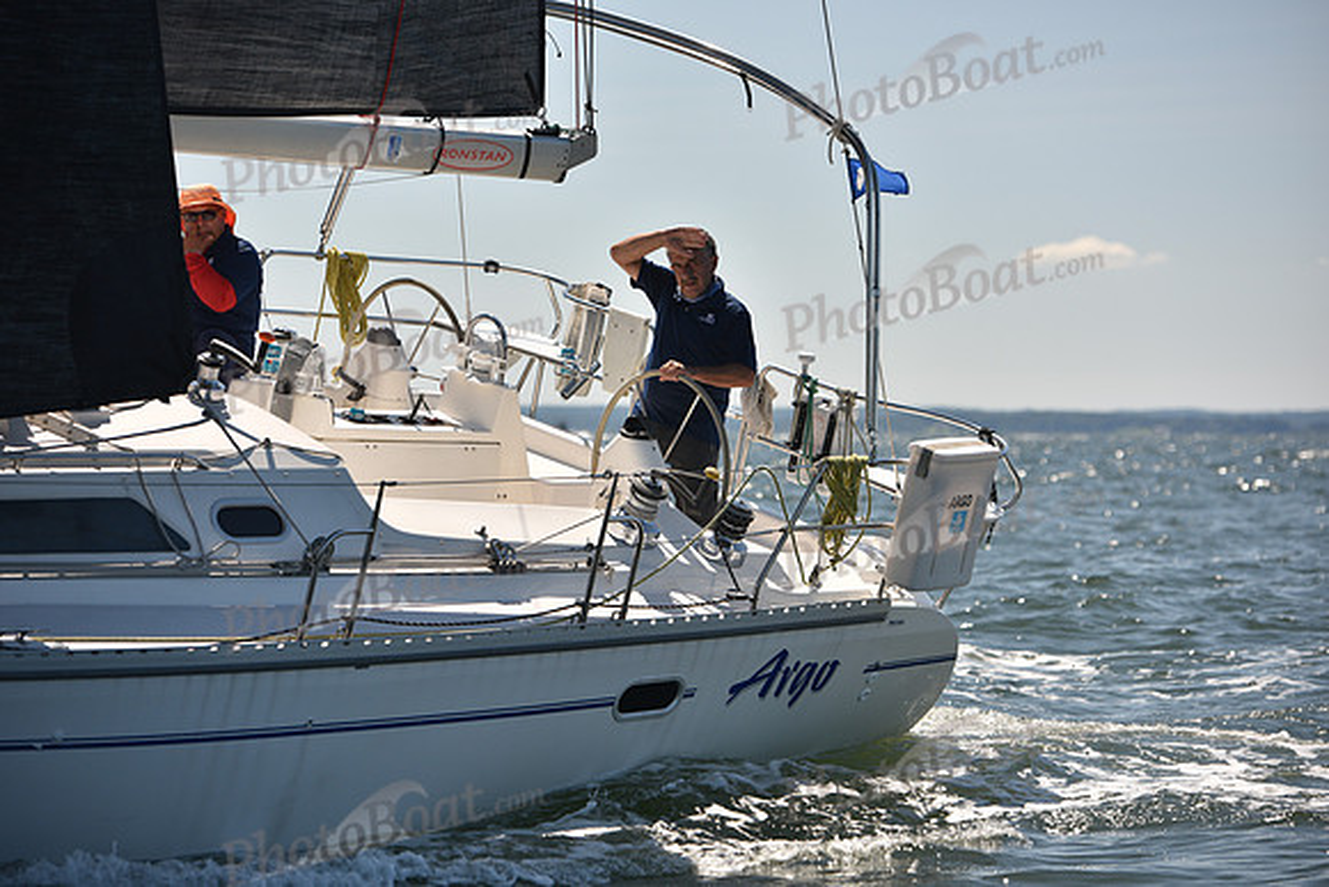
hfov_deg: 15.2
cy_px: 444
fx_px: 4985
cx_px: 664
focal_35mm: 135
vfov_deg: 10.2
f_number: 4.5
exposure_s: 1/1250
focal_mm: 135
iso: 250
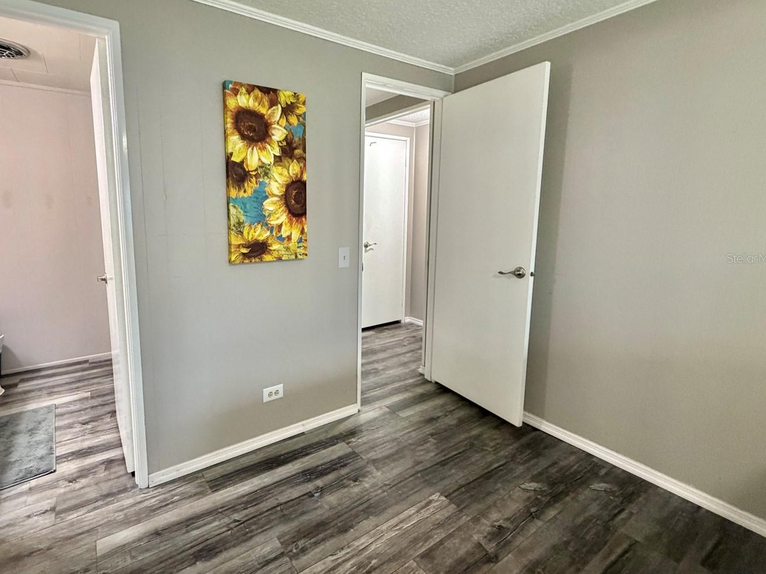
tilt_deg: -9.7
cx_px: 317
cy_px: 258
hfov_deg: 90.2
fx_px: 376
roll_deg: +2.5
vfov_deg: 74.5
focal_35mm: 17
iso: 400
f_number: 2.2
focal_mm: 2.22
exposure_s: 1/60
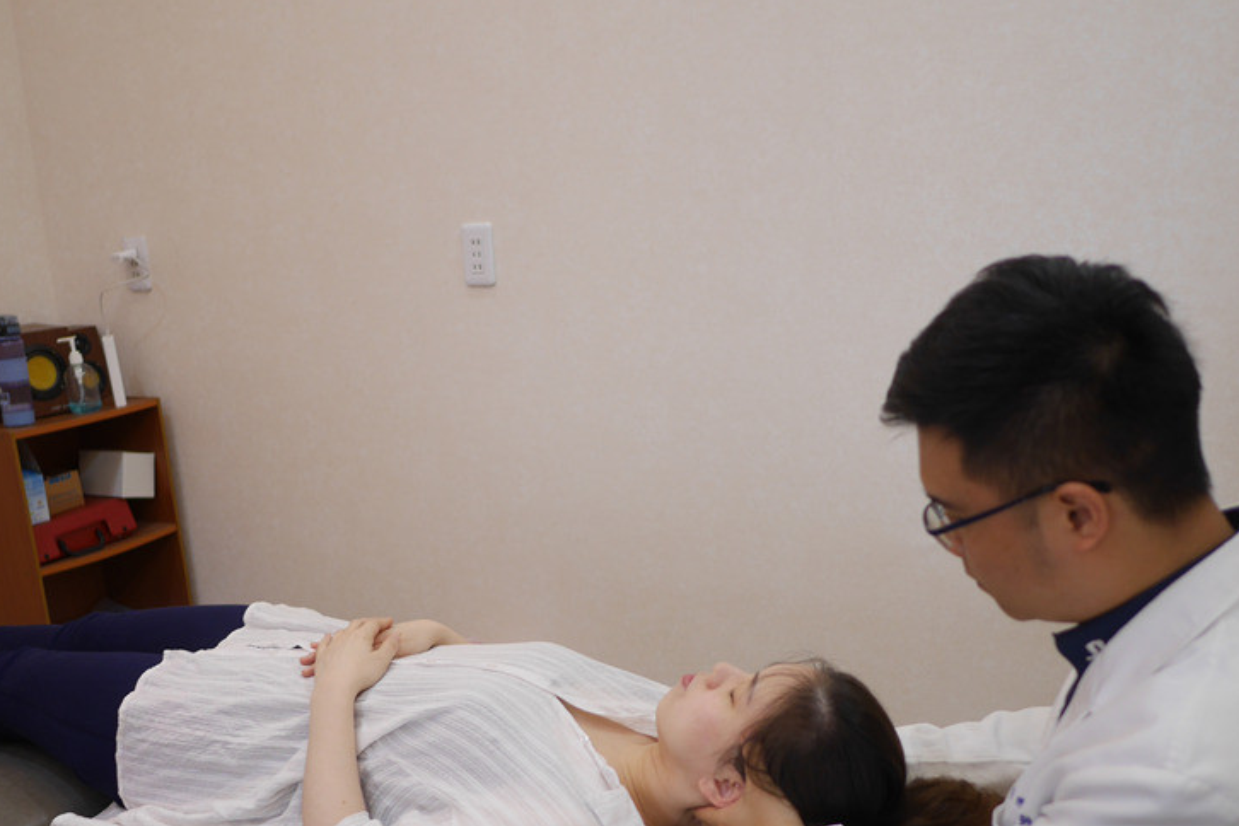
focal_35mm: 43
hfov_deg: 45.4
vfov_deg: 30.7
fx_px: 1480
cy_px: 608
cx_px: 570
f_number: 1.7
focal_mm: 15
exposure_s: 1/100
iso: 200
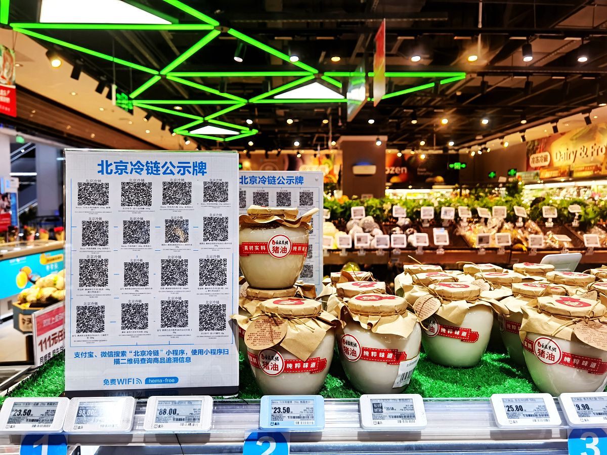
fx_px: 473
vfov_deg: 51.4
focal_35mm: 27
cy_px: 228
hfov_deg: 65.3
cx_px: 304
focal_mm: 6.71
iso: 50
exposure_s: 1/210
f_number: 1.9
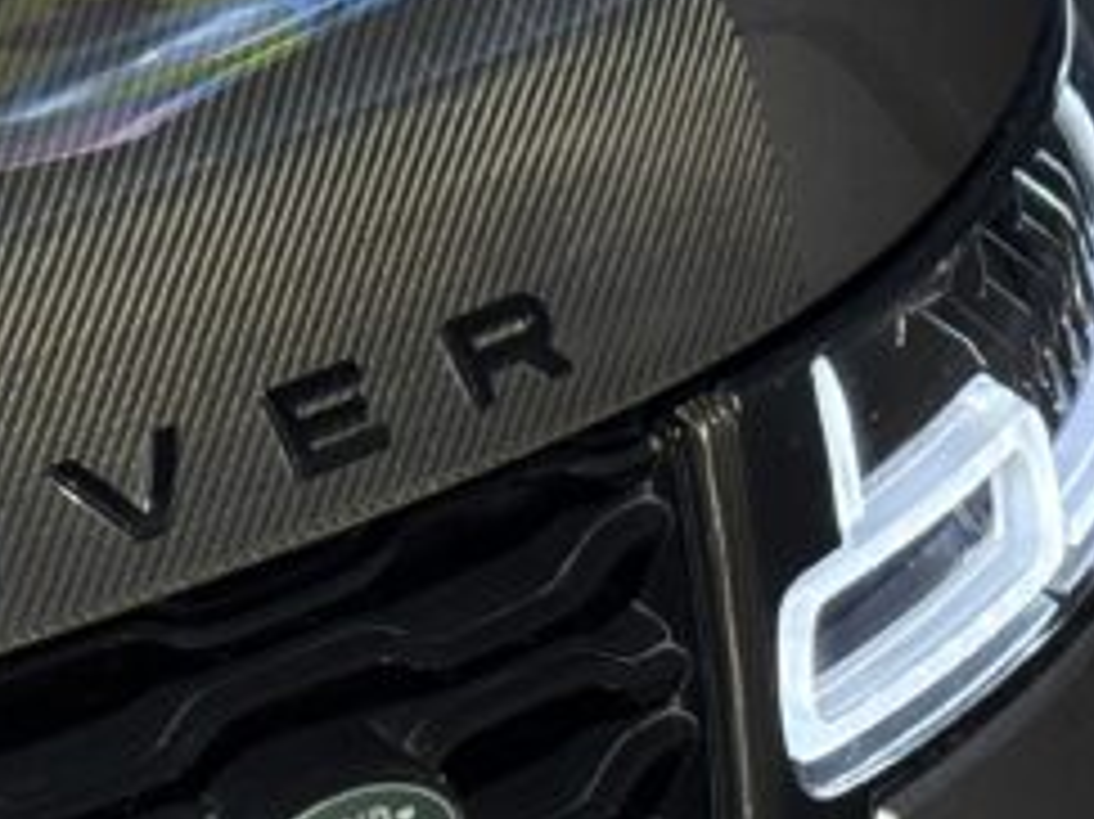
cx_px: 50
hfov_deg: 12.9
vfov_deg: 9.7
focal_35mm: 152
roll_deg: -0.2
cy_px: 828
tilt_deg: -29.3
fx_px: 4801
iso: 250
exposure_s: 1/42
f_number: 1.78
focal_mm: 6.76
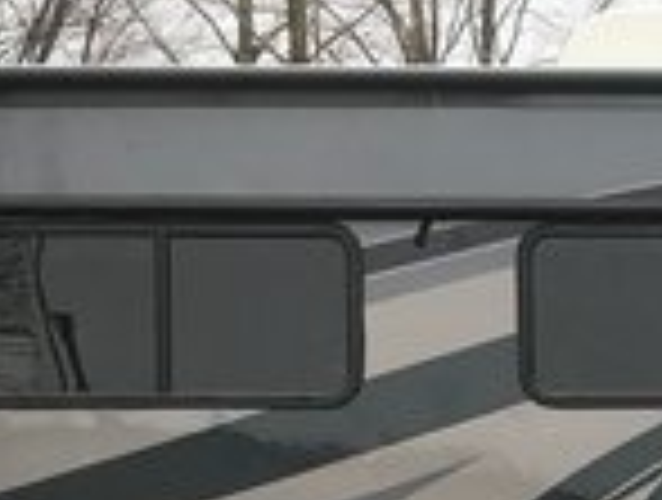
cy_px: 712
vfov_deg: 9.6
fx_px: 2914
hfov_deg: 12.4
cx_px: 955
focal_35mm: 152
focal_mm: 3.99
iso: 20
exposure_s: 1/273
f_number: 1.8
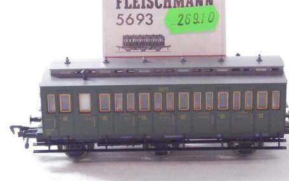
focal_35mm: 92
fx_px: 725
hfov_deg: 22.5
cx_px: 165
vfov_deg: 14.2
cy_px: 62
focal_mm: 11.9
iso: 2500
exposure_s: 1/160
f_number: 4.4
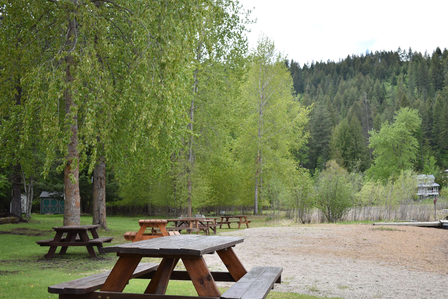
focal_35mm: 42
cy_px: 150
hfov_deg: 46.4
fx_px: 523
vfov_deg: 31.9
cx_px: 224
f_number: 4.2
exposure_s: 1/250
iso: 100
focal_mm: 28
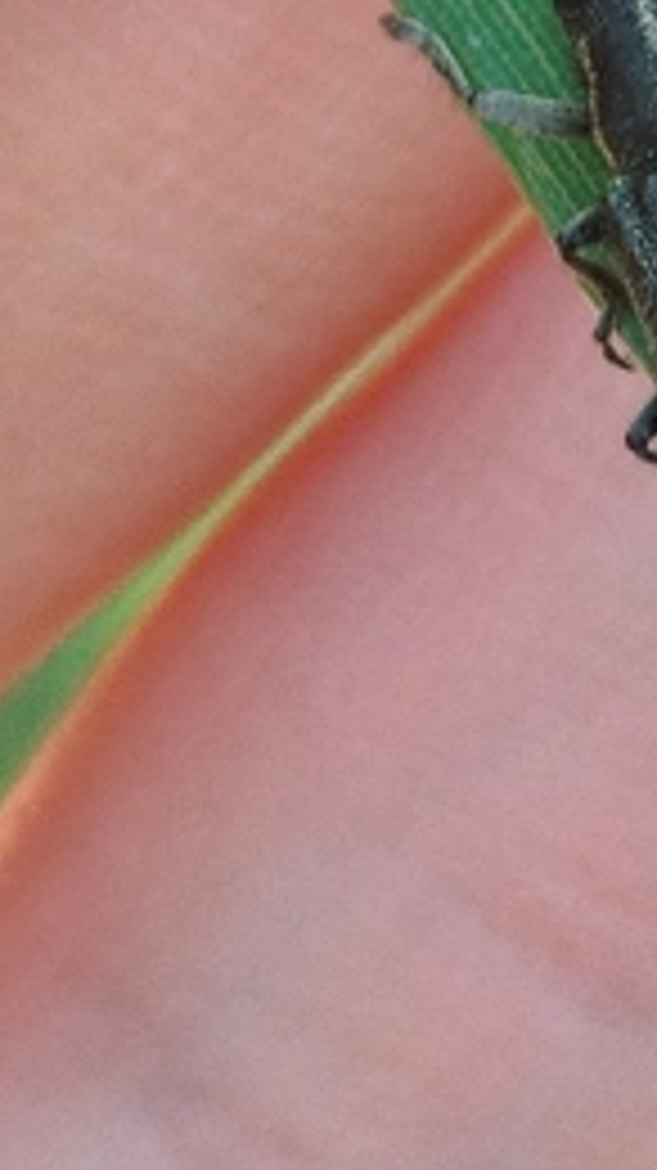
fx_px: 2574
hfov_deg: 14.1
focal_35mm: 83
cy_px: 171
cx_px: 774
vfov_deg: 25.0
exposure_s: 1/50
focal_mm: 5.31
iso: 50
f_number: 1.7
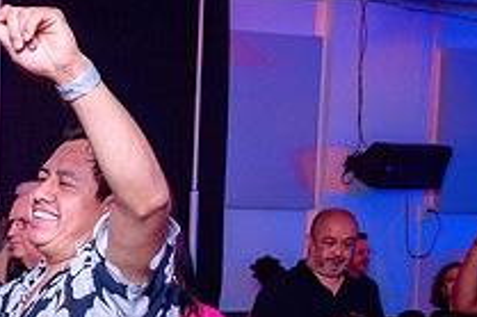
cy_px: 380
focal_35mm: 75
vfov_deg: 17.3
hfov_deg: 23.6
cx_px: -157
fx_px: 993
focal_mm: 24
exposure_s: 1/50
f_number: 3.5
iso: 800
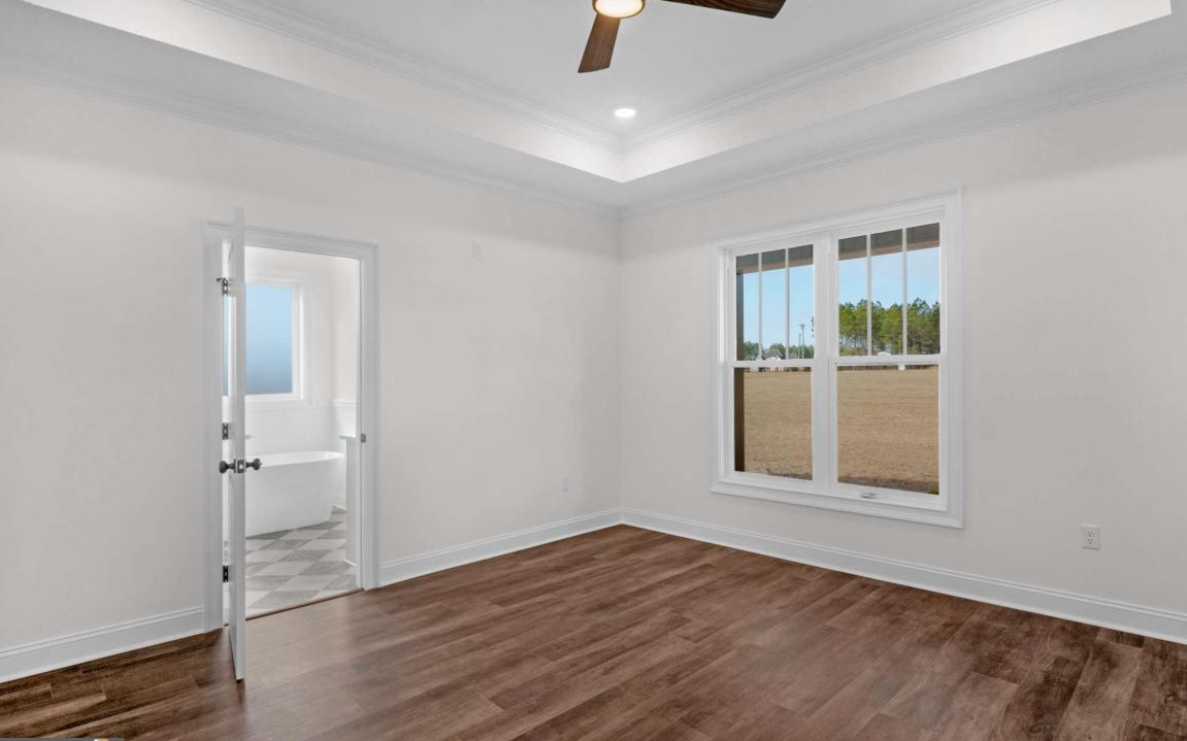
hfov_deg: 92.6
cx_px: 618
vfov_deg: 66.4
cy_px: 367
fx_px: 567
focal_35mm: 18
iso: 250
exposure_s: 1/20
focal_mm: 11
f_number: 8
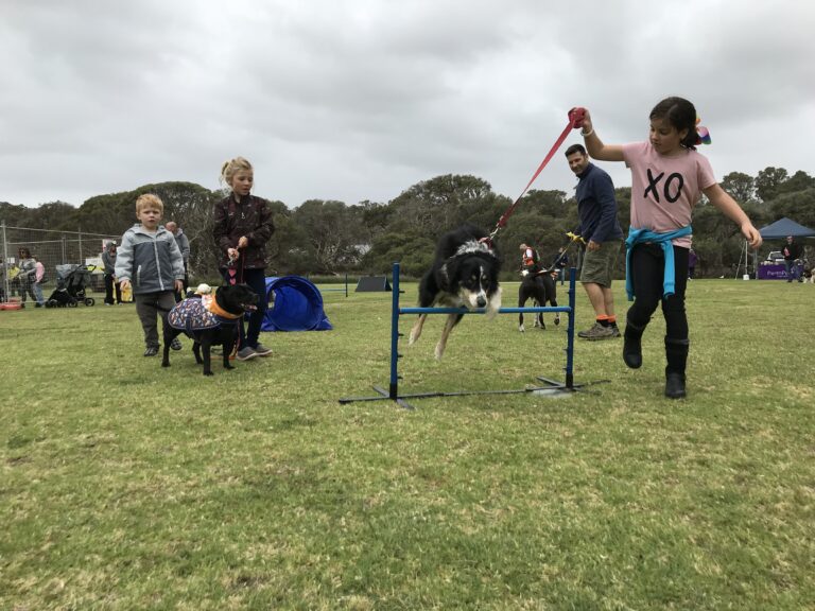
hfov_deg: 63.4
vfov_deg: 49.7
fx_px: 659
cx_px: 408
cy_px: 306
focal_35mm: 28
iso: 20
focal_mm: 3.99
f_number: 1.8
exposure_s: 1/1953
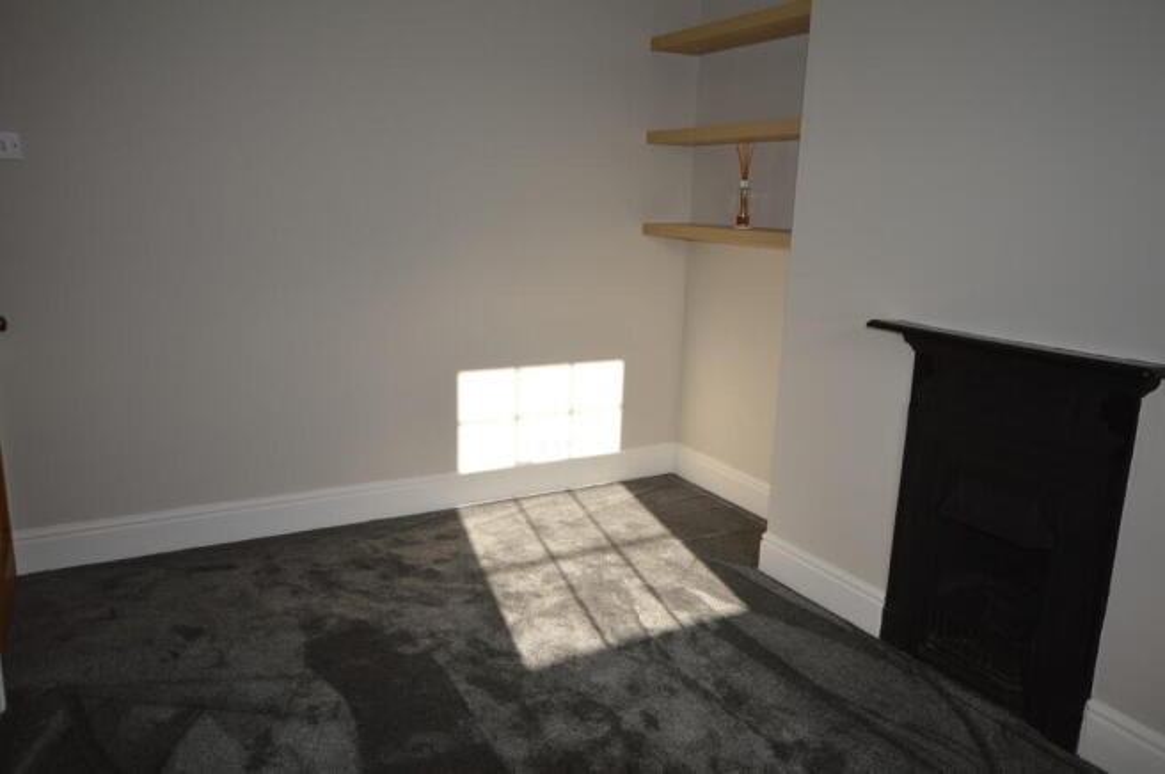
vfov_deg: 50.3
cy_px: 387
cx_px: 582
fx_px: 824
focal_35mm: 26
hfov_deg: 70.5
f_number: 5.3
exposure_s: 1/160
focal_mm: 17
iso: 100
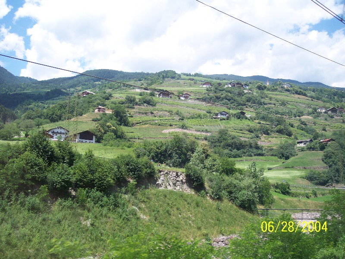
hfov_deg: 49.0
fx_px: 379
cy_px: 130
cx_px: 172
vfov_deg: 37.7
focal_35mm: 38
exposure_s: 1/500
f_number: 2.8
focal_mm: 8
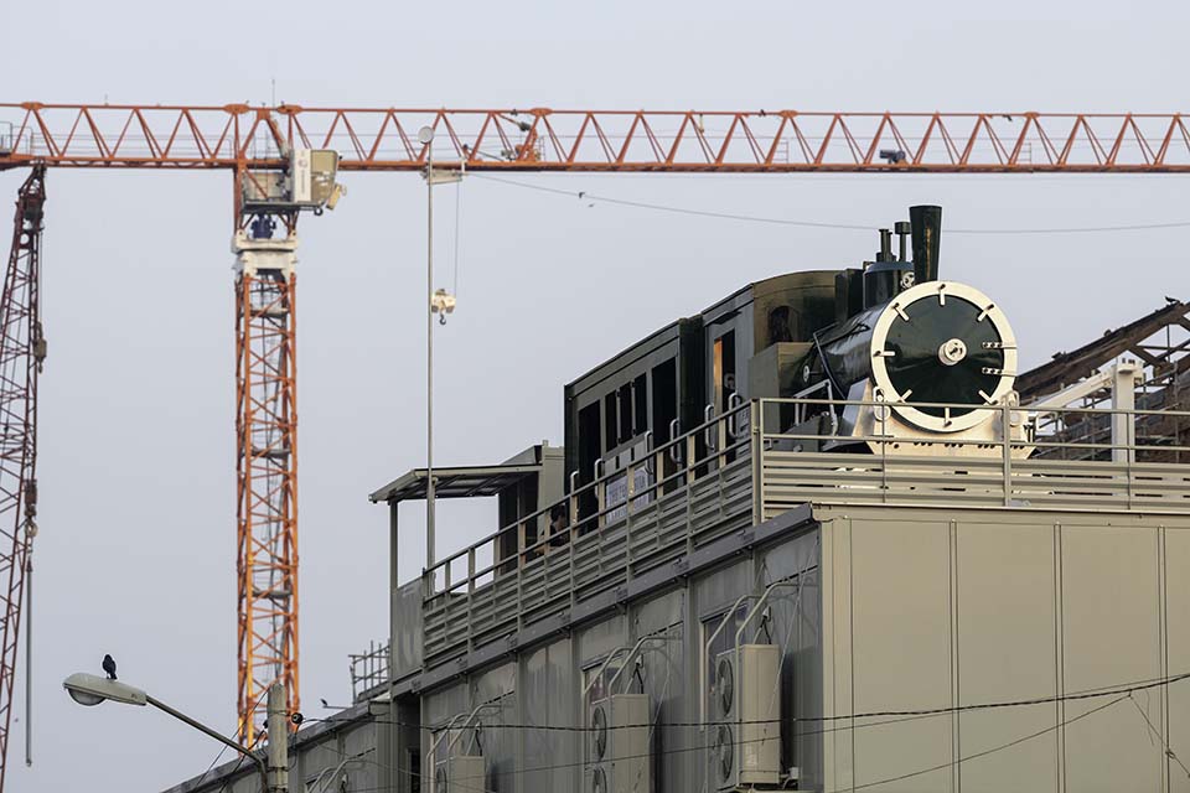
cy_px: 396
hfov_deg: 10.3
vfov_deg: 6.9
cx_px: 595
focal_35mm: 200
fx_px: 6611
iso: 180
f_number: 5.6
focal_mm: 200
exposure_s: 1/250
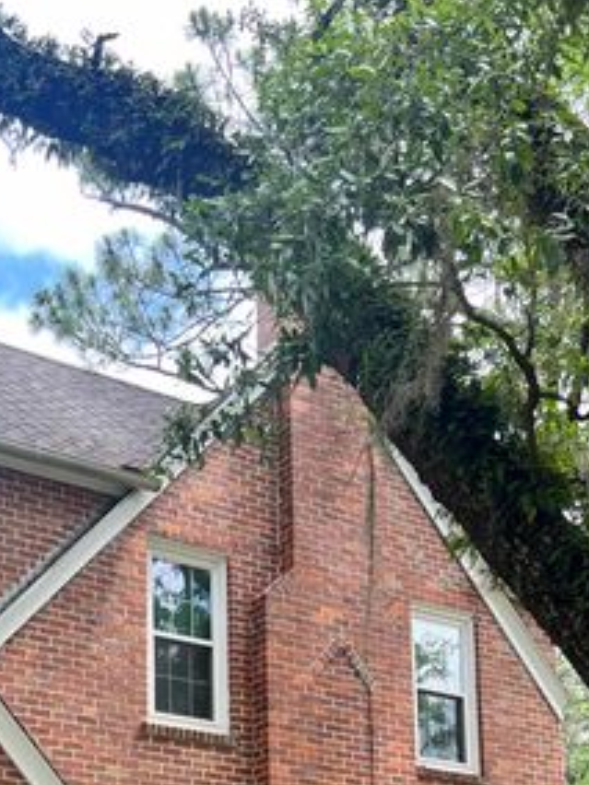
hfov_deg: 23.8
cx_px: 166
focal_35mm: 61
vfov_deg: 28.6
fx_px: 1384
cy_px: 872
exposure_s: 1/526
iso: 50
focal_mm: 5.7
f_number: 1.5
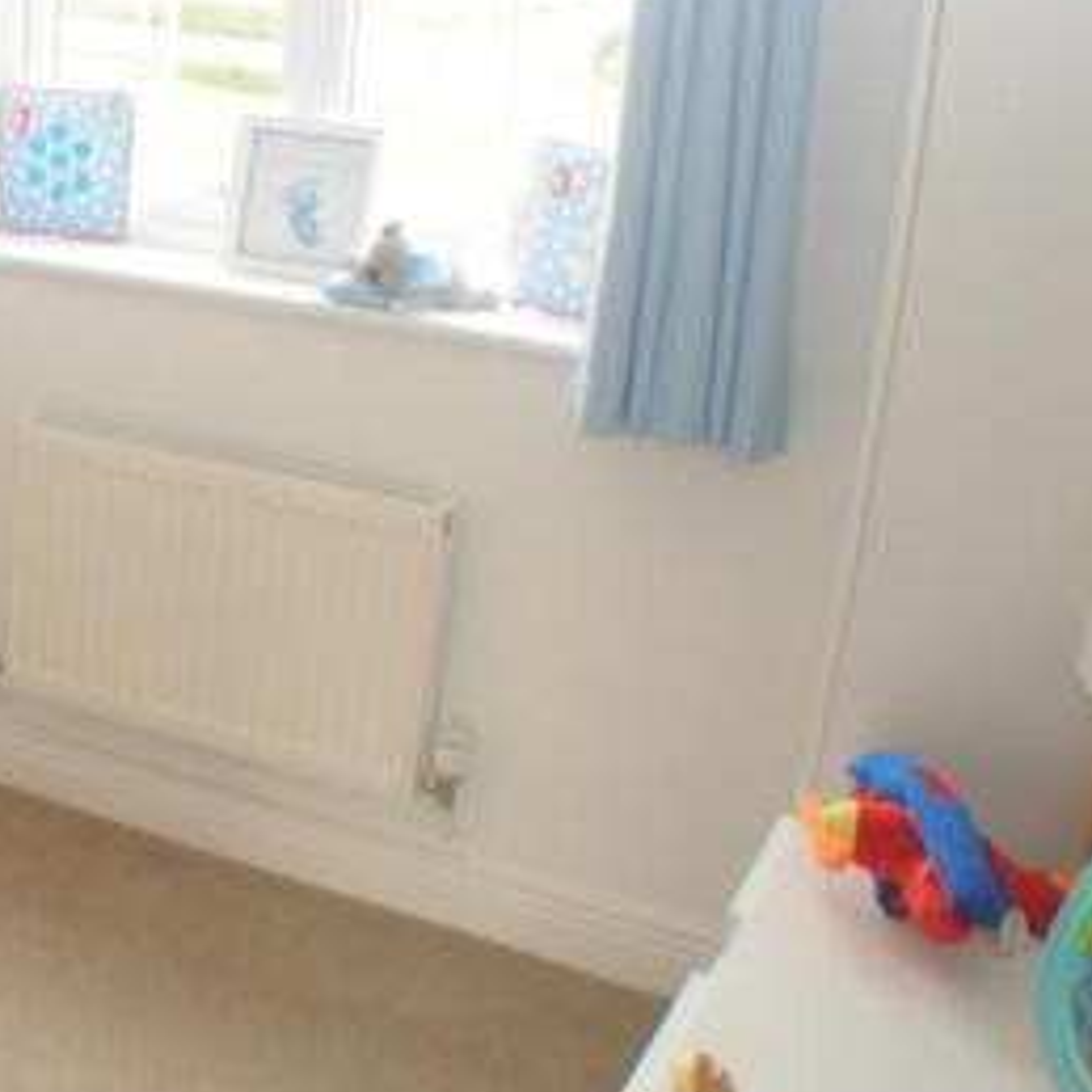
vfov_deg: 24.1
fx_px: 2534
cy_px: 325
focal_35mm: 71
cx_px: -190
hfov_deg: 22.5
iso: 400
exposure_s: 1/5
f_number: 10
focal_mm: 22
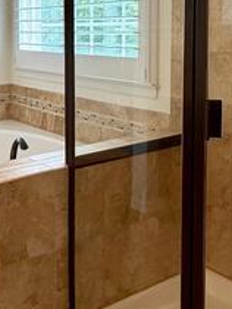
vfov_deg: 36.3
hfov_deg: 26.5
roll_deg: +1.5
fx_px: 456
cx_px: -18
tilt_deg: -4.3
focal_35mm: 51
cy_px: 63
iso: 160
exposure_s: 1/120
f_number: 2.2
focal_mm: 2.22
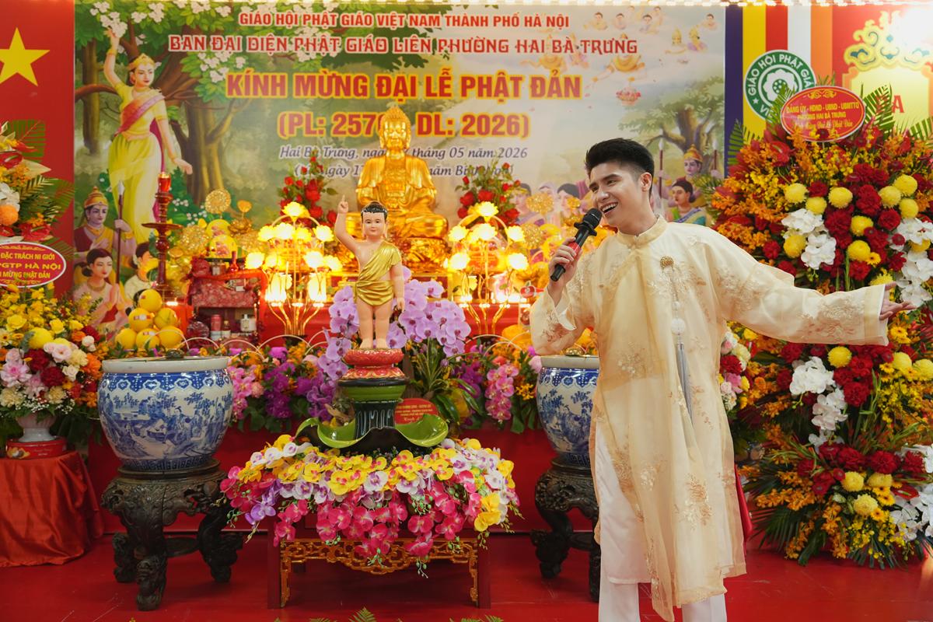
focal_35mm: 33
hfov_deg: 57.2
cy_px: 311
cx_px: 466
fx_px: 855
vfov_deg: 40.0
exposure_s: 1/160
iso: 1600
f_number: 2.8
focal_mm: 33
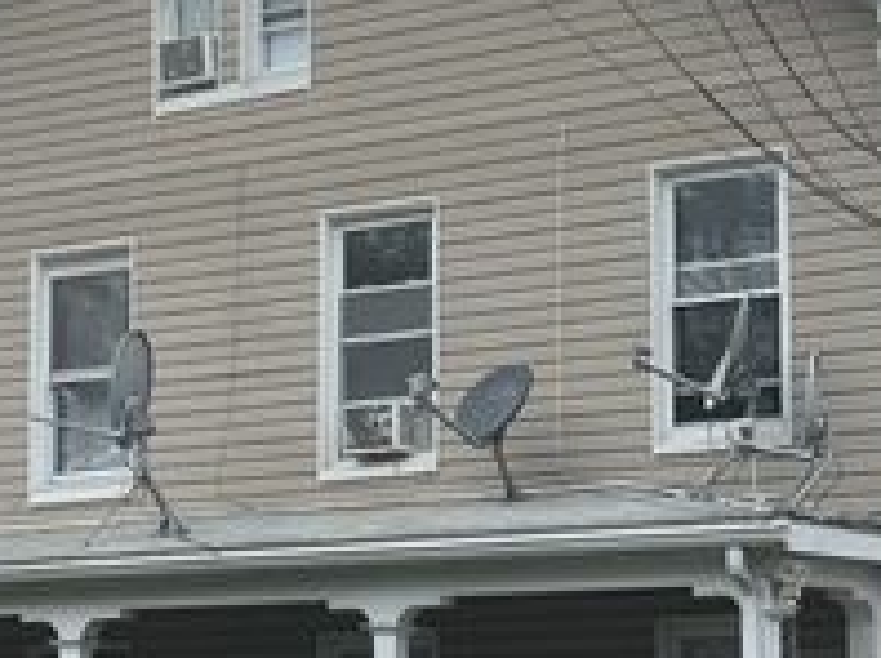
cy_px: 385
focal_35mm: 78
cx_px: 623
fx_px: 1983
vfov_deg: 18.8
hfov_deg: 24.9
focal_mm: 5.7
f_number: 1.5
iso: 50
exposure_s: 1/5319
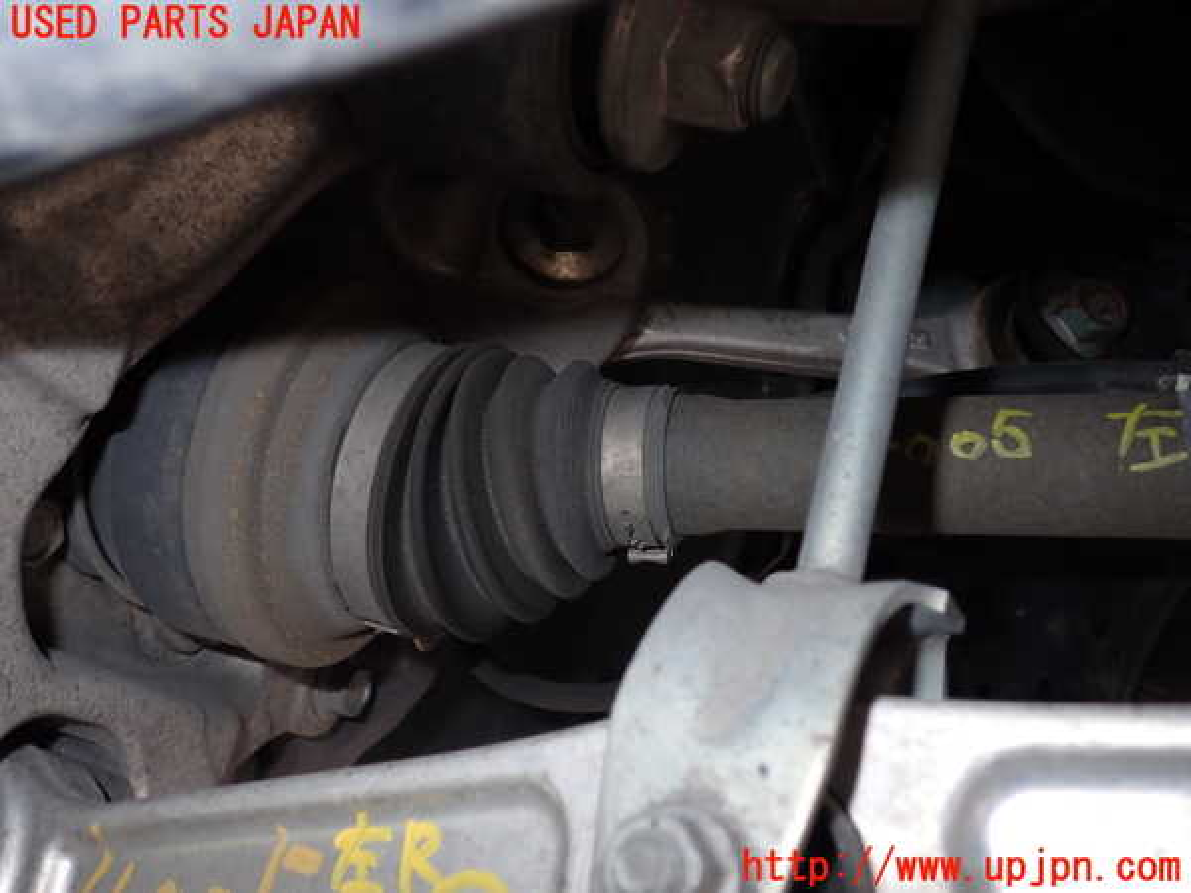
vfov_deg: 46.8
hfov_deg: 60.0
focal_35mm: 30
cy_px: 446
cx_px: 596
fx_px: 1032
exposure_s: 1/30
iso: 200
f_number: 6.3
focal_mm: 5.4
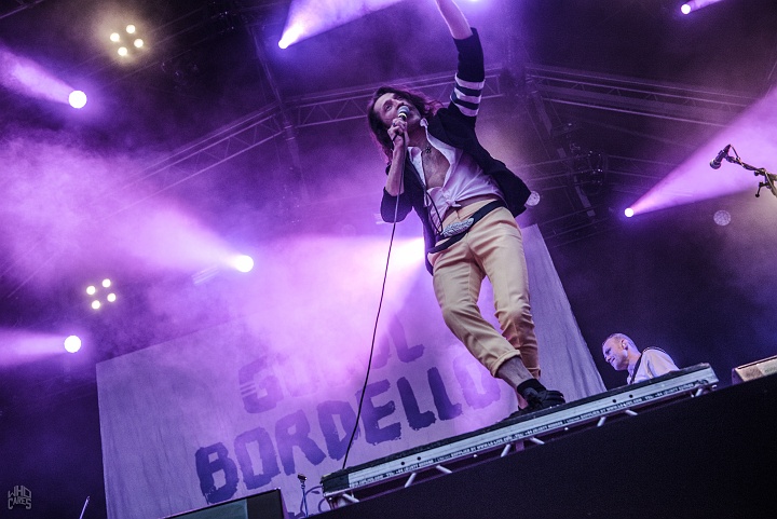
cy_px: 260
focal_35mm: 40
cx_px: 388
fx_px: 864
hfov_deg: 48.4
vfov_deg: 33.4
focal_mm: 40
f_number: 3.5
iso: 1000
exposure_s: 1/100
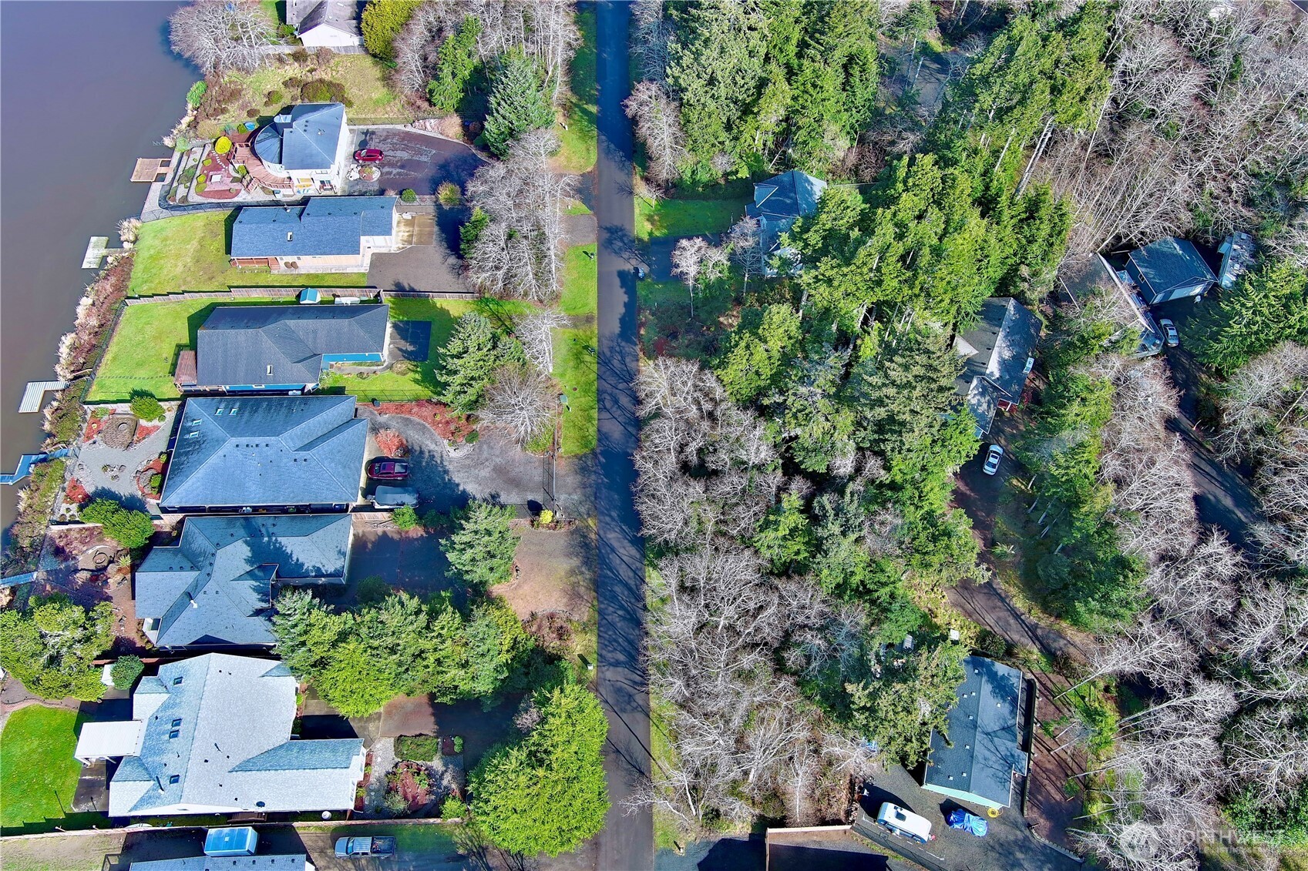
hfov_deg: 63.7
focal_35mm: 29
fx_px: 1053
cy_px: 436
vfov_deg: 45.0
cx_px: 654
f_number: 2.8
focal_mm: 10.57
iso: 100
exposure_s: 1/342
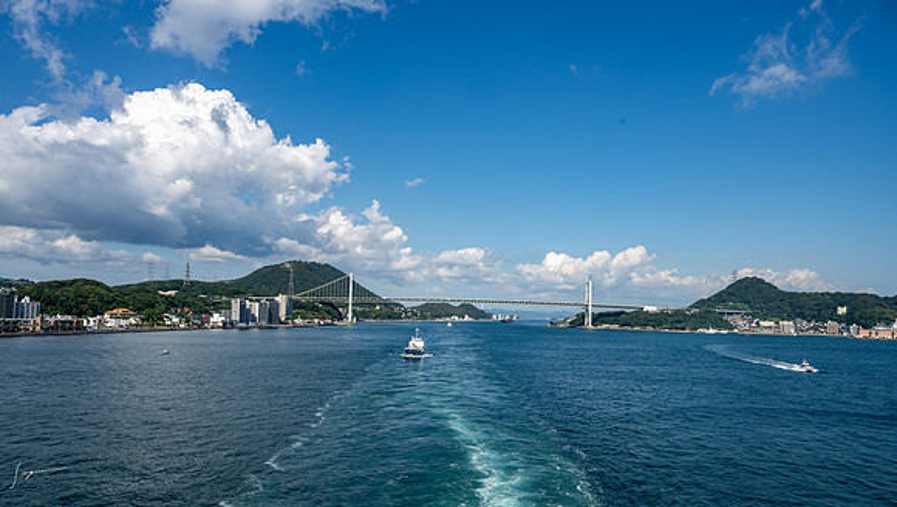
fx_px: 598
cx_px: 448
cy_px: 282
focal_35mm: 25
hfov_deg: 73.8
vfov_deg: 45.9
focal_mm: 24
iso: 125
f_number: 11
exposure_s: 1/160
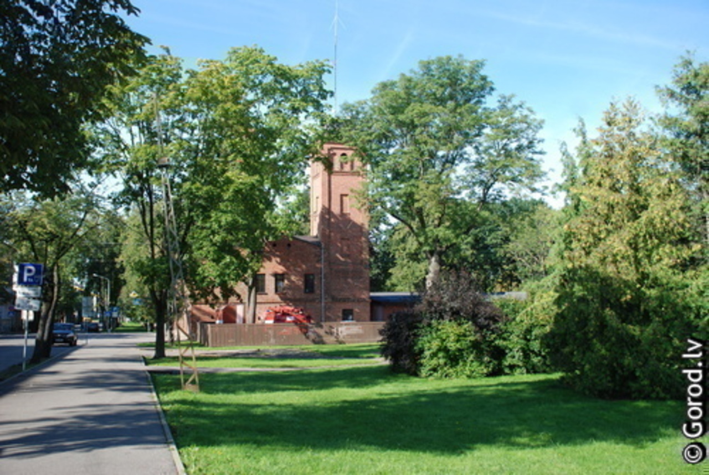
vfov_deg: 37.0
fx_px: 710
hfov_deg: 53.1
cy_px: 238
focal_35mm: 36
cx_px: 354
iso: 320
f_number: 4
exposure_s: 1/750
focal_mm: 24
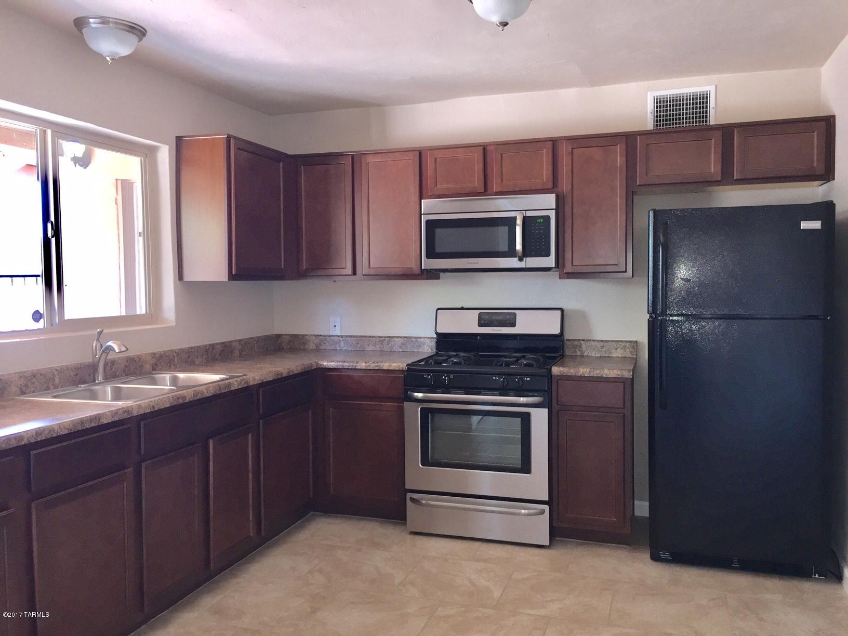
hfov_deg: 61.7
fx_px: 710
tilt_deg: -2.9
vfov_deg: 48.2
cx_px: 424
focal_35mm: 29
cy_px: 318
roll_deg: -0.3
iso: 80
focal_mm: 4.15
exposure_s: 1/30
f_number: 2.2
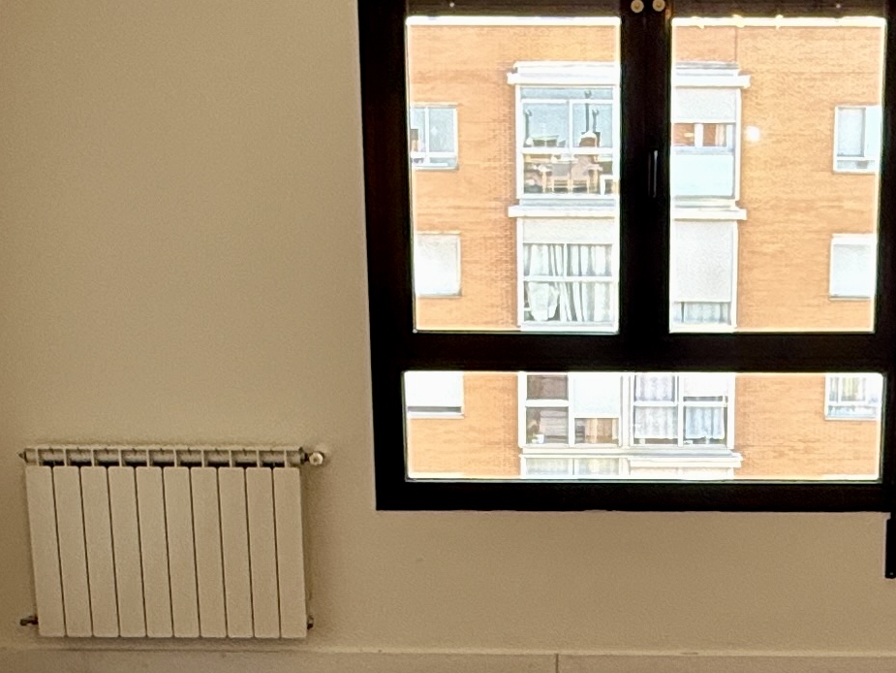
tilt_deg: -13.1
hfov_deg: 31.2
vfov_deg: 23.4
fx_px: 1579
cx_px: 650
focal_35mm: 61
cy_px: 598
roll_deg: -0.3
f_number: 2.2
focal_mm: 2.22
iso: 80
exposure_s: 1/99
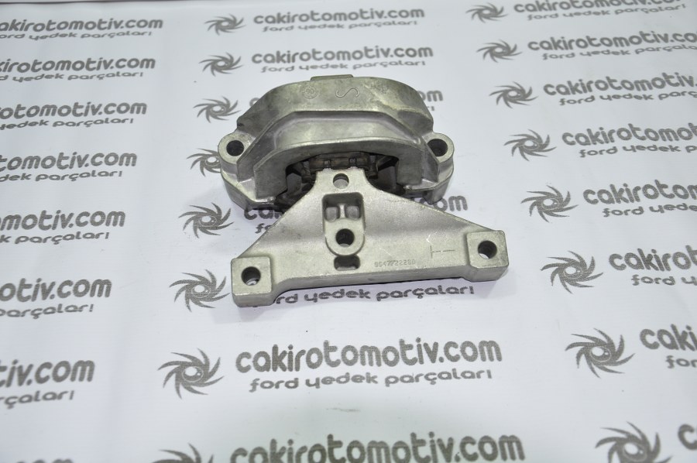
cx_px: 348
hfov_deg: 38.9
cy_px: 232
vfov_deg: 26.4
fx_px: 986
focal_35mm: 51
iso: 200
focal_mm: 34
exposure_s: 1/40
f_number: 5
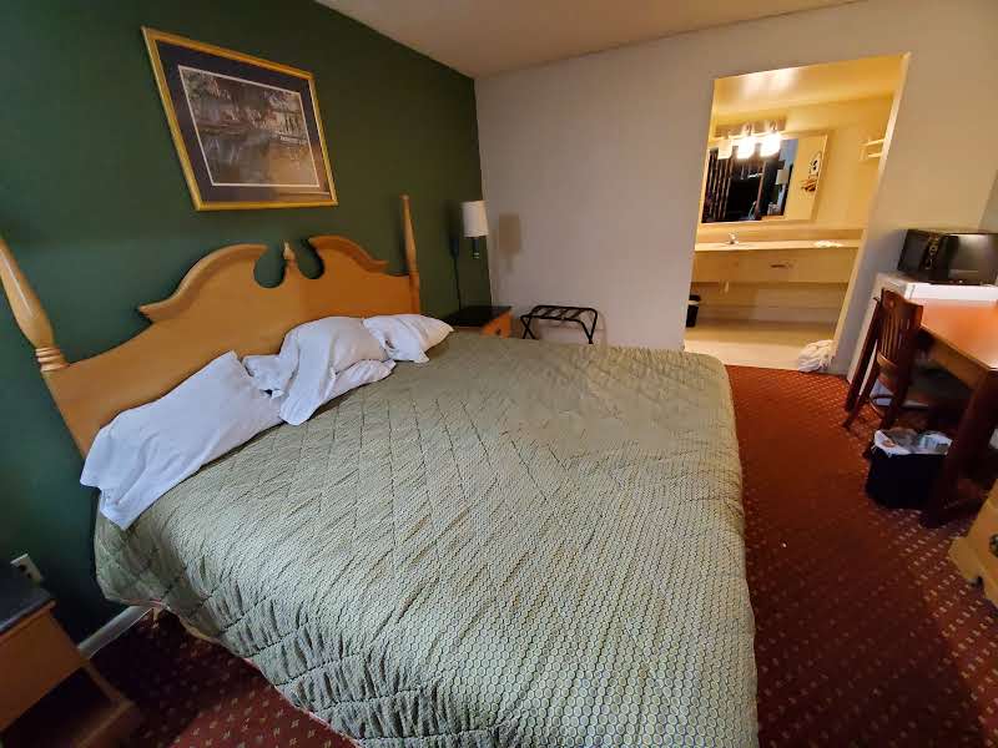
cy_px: 374
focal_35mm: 13
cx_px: 499
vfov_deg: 89.9
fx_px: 375
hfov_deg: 106.2
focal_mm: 1.8
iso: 800
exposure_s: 1/29
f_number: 2.2
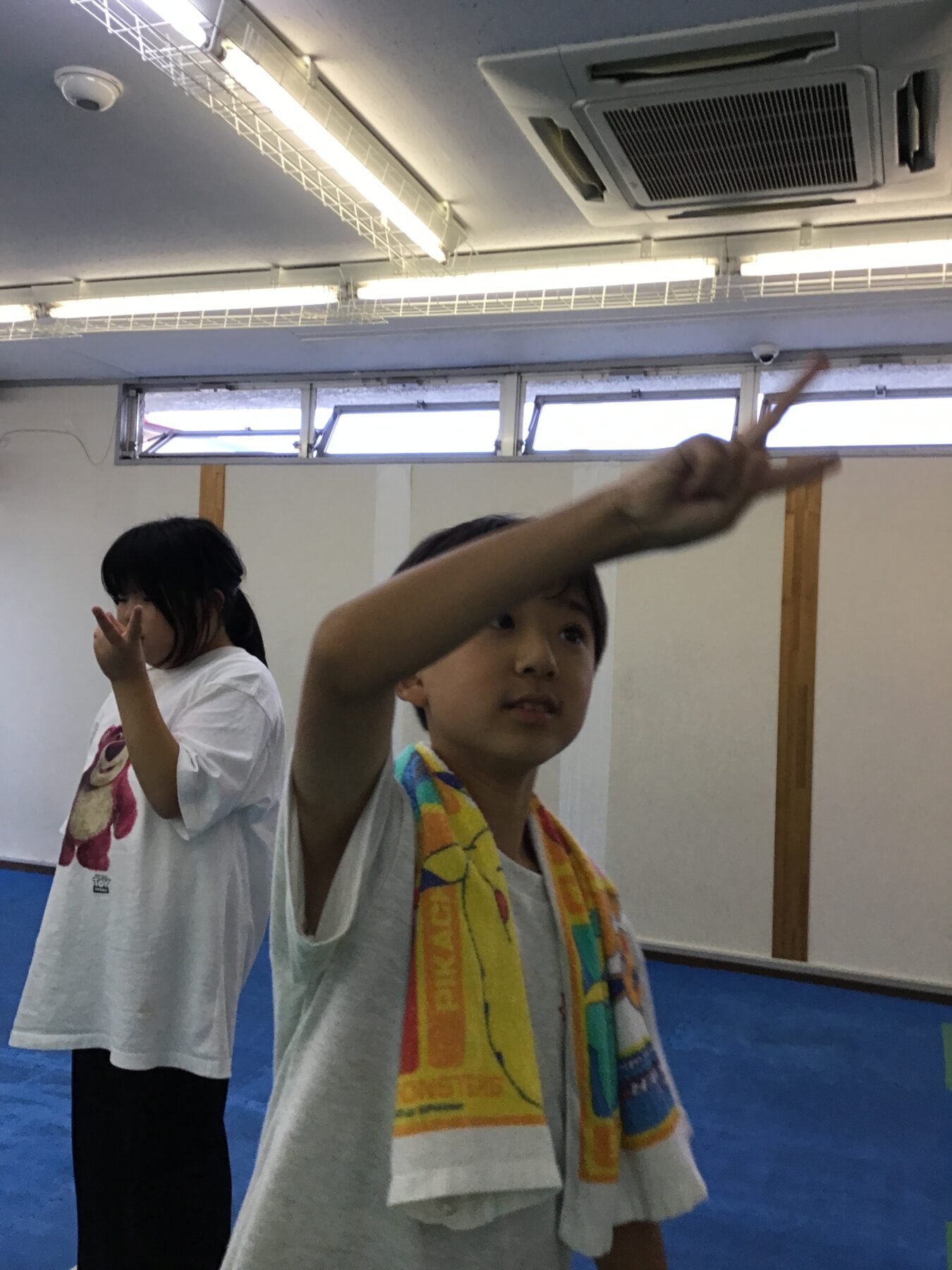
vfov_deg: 58.4
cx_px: 476
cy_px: 635
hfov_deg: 45.4
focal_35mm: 31
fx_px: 1137
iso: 25
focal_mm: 3.3
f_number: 2.4
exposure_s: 1/33
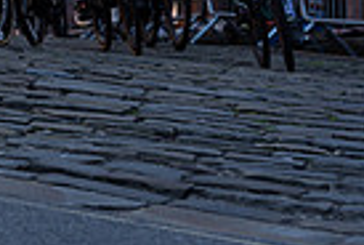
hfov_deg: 9.9
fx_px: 1925
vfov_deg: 7.0
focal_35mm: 190
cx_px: -393
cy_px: -254
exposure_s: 1/800
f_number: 4
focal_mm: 45
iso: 160
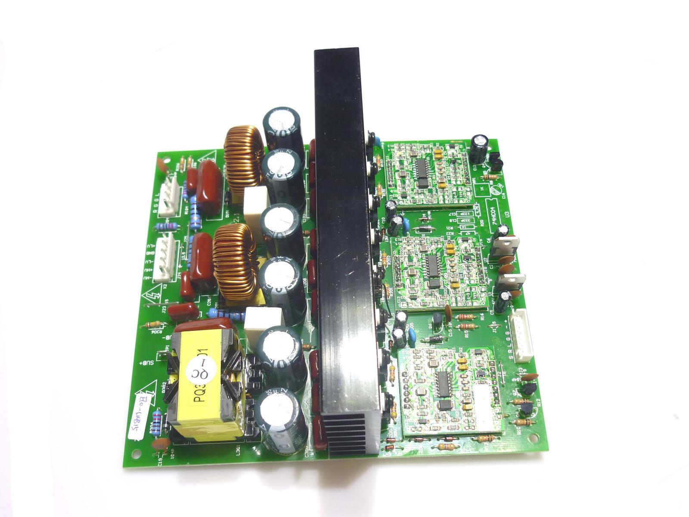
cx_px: 344
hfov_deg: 55.4
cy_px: 258
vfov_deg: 42.9
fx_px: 657
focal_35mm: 33
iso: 80
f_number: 2.8
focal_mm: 5.5
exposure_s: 1/80
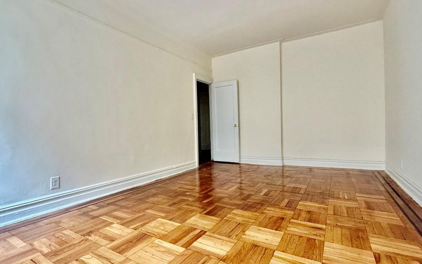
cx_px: 210
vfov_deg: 65.0
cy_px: 134
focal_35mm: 18
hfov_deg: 91.1
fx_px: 207
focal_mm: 2.22
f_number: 2.2
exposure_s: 1/99
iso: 320
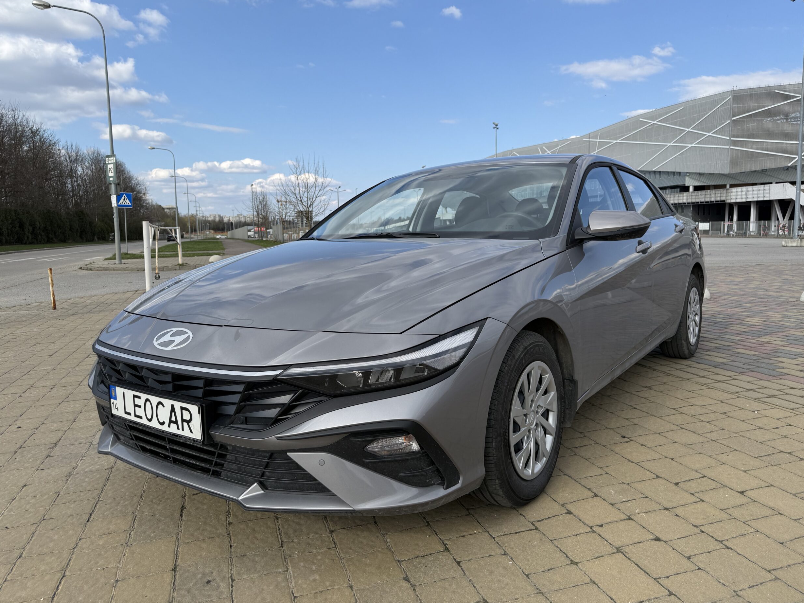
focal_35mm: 25
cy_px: 291
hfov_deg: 69.4
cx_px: 418
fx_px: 581
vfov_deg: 54.9
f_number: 1.78
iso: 80
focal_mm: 6.76
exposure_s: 1/3279
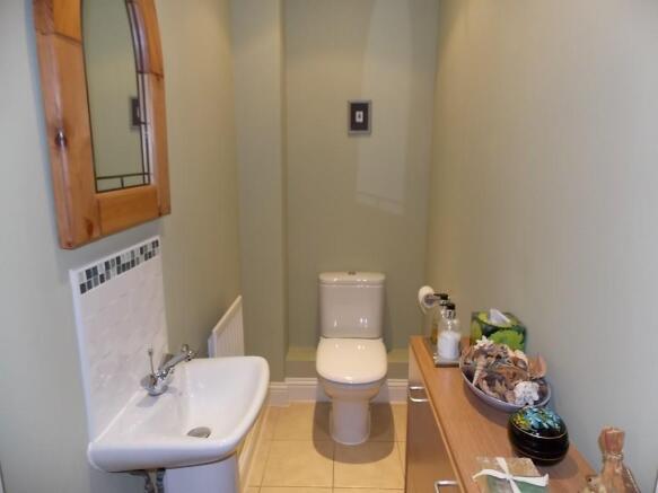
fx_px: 437
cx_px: 329
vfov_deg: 58.9
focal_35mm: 23
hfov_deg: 73.9
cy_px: 246
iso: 200
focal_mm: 4
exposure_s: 1/30
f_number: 3.1
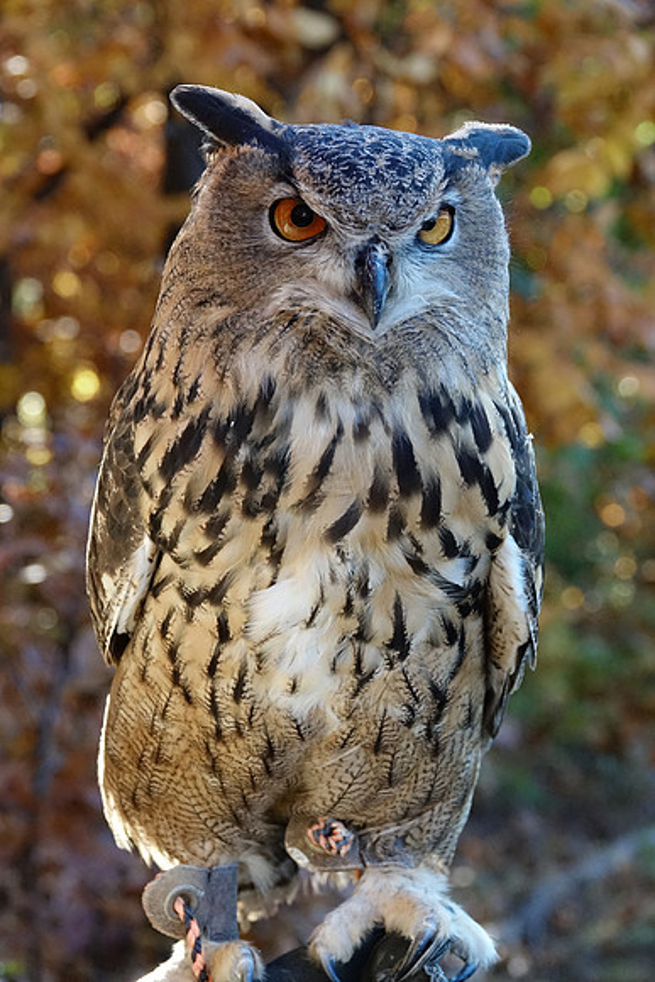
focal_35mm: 115
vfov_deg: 17.8
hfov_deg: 11.9
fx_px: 3136
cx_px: 328
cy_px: 491
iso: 1600
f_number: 4
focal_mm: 42.08
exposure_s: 1/800
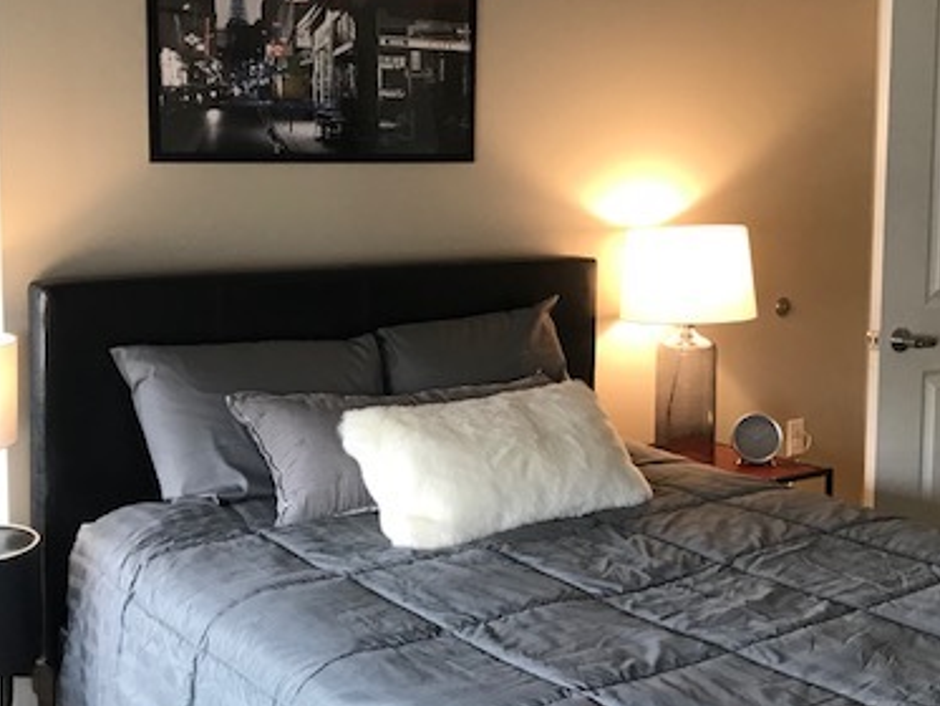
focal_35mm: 48
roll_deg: -0.4
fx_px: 1304
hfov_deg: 39.6
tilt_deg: -5.1
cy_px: 290
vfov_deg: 30.2
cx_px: 418
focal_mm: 3.99
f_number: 1.8
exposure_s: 1/30
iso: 32
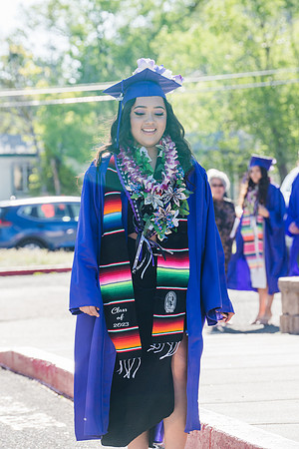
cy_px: 224
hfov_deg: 7.3
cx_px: 150
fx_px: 2342
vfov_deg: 10.9
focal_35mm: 188
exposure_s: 1/250
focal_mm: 188
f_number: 8
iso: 400
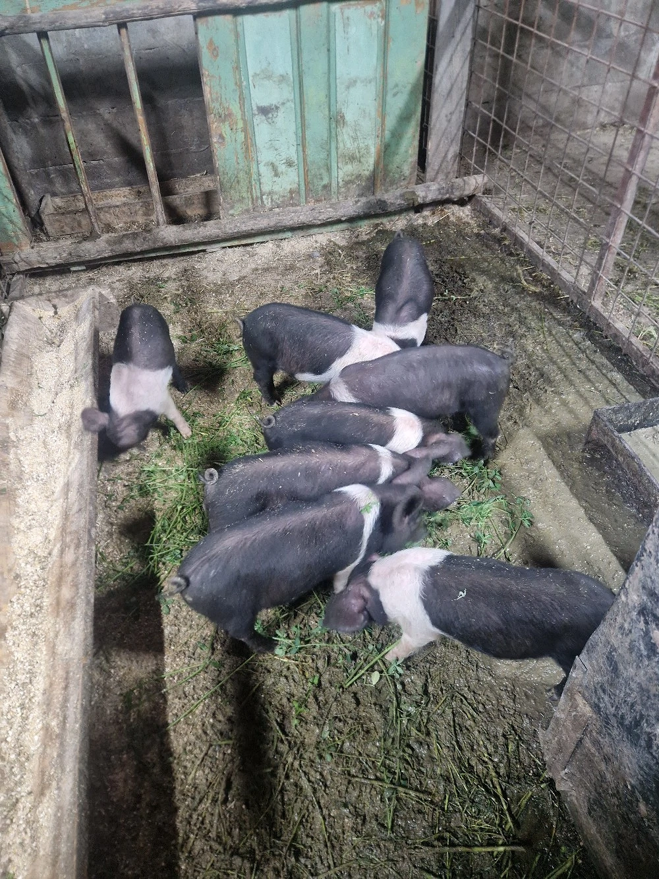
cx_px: 330
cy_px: 440
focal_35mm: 23
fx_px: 584
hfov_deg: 58.9
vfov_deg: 73.9
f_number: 1.8
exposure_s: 1/33
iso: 640
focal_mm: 5.4
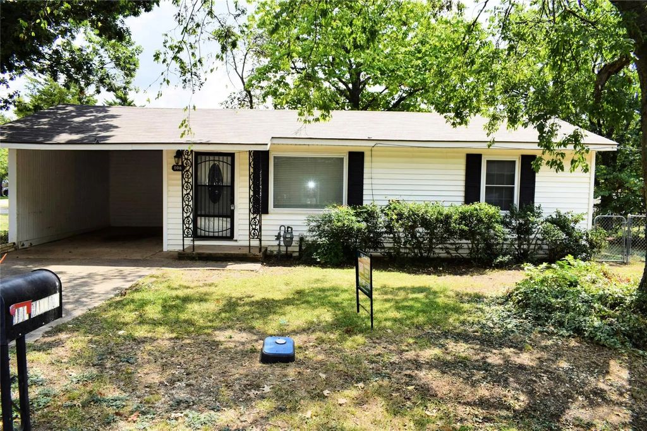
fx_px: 485
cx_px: 324
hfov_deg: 67.4
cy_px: 216
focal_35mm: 27
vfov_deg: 47.9
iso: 100
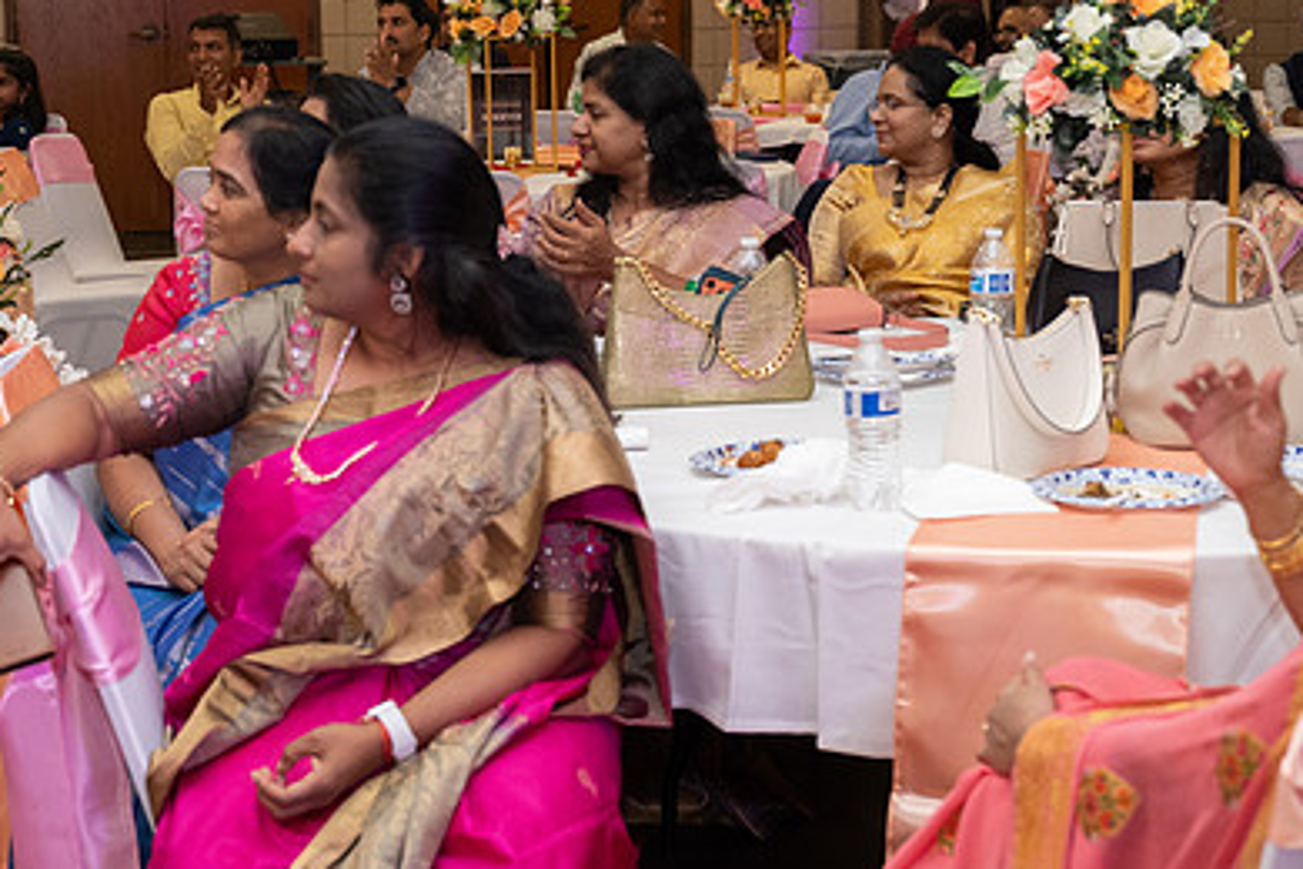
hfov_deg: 28.8
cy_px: 329
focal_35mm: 70
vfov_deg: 19.4
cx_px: 655
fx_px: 2533
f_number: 4
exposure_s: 1/160
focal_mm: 46
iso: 1250
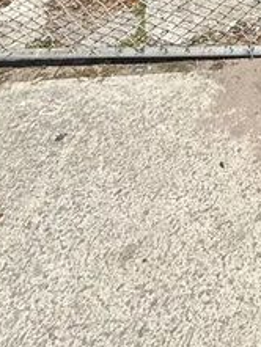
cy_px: -305
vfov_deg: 20.9
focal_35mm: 54
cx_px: 432
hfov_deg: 21.0
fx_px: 542
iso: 50
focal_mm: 2.22
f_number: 2.2
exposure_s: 1/2024
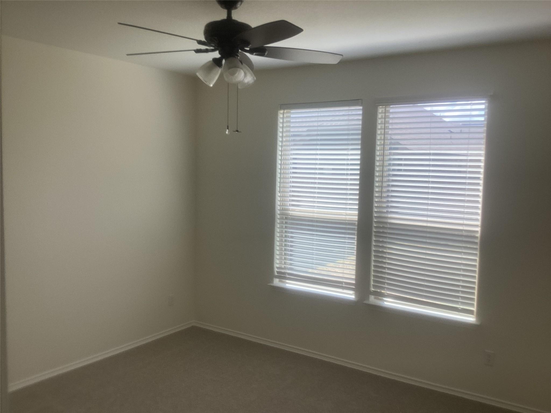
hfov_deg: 58.4
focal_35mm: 31
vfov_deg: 45.4
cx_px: 276
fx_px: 493
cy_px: 206
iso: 25
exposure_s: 1/151
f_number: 2.4
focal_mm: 3.3
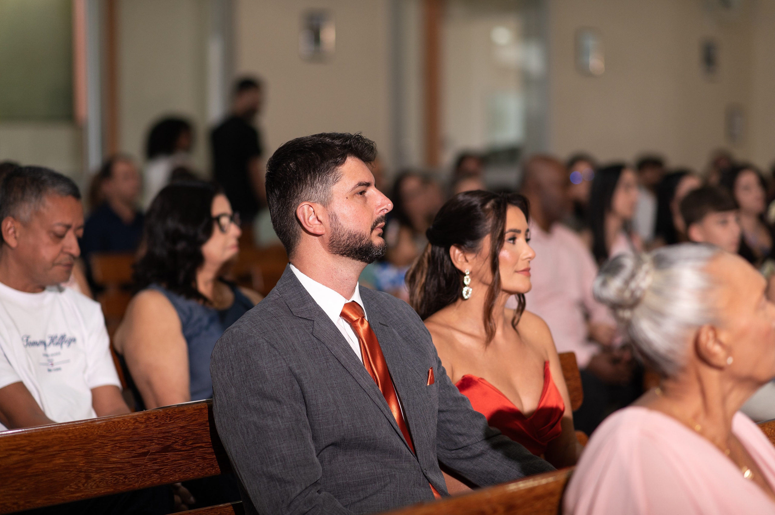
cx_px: 388
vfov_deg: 16.0
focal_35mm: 85
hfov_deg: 23.9
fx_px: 1829
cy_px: 258
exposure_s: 1/320
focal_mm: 85
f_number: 2.2
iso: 800
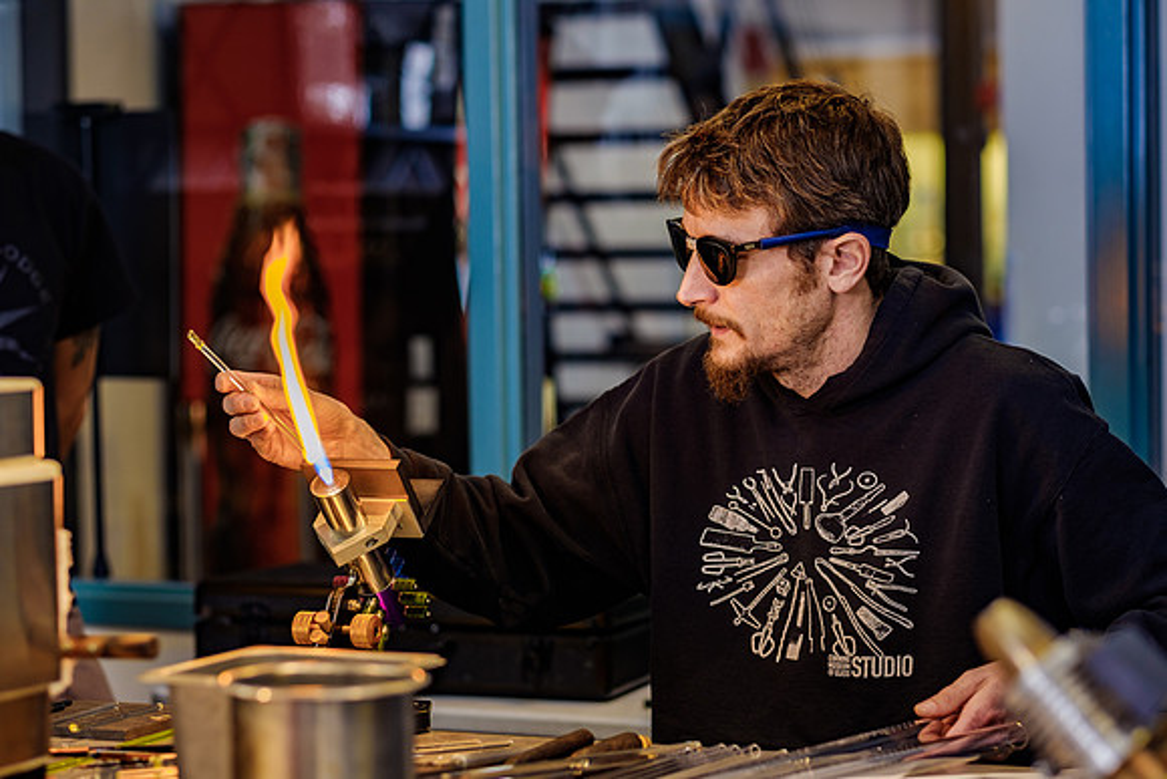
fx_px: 2922
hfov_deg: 22.6
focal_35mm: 90
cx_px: 623
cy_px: 361
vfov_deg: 15.2
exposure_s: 1/125
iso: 200
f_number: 2
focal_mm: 56
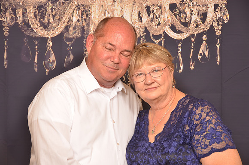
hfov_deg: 22.0
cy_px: 82
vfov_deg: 14.6
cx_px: 124
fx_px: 642
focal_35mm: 93
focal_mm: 62
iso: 200
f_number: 5.6
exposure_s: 1/60
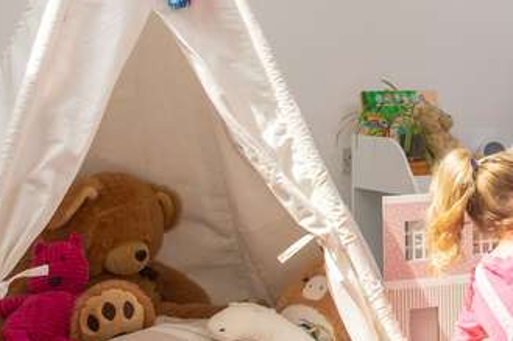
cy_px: 84
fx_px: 997
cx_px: 525
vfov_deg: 19.3
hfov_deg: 27.1
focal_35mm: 70
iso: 400
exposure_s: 1/2000
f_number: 3.5
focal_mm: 24
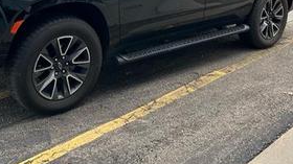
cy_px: -30
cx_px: 106
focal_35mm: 51
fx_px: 396
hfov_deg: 40.3
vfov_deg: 21.8
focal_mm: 5.7
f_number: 1.5
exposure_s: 1/471
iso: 50
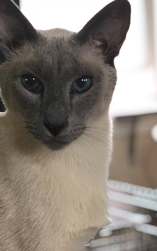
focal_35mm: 108
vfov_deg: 19.2
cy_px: 168
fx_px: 740
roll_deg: +4.5
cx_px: 39
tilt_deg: -6.0
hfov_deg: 12.1
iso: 160
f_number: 2.4
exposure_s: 1/24
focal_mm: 6
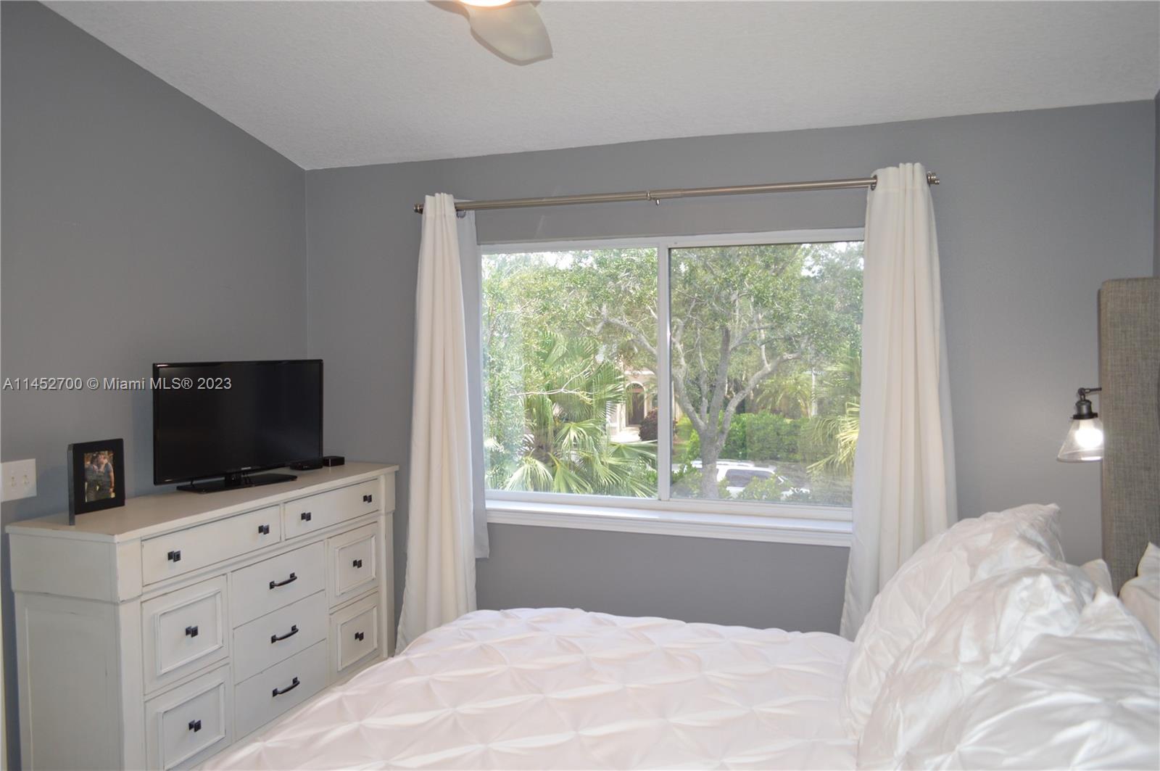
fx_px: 869
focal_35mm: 27
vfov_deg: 47.8
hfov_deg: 67.4
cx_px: 580
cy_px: 386
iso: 400
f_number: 4
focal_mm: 18
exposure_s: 1/80
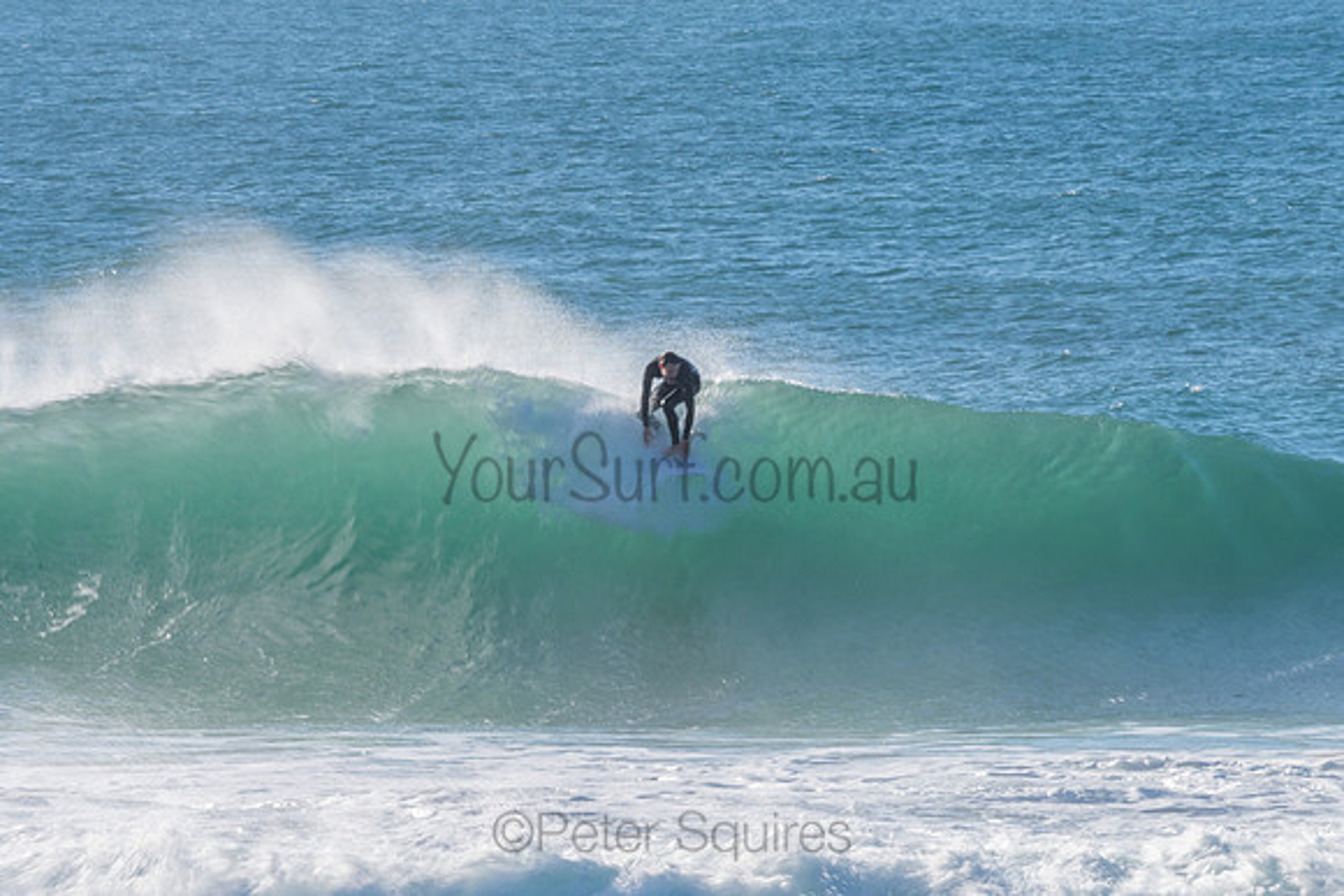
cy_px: 448
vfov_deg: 2.2
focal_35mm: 612
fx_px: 22867
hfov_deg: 3.4
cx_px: 672
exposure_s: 1/30
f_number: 29
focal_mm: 500
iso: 64
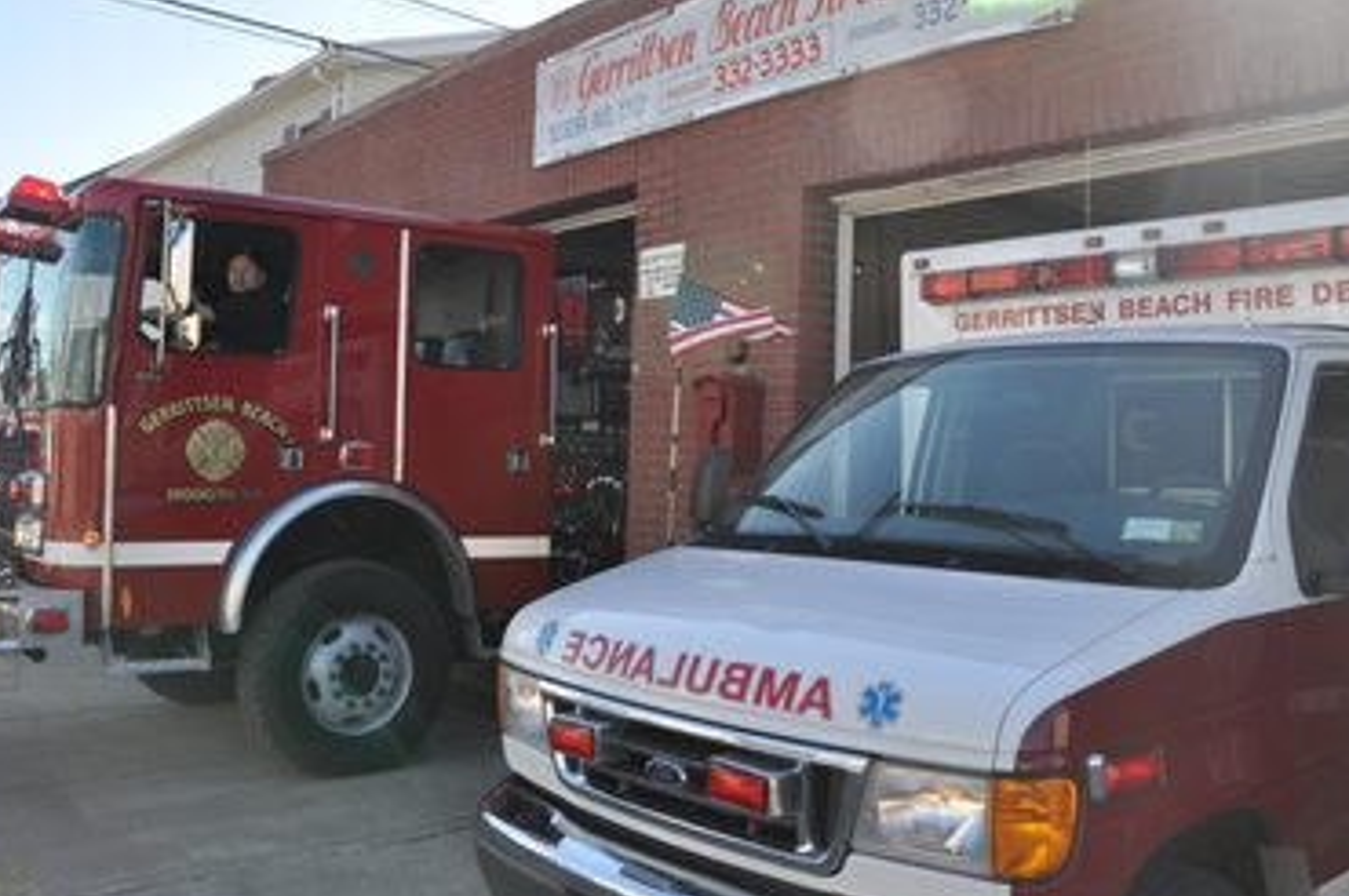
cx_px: 653
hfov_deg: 54.5
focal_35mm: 35
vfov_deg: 37.7
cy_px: 370
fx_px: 1310
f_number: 4.5
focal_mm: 18
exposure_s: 1/1250
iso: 400
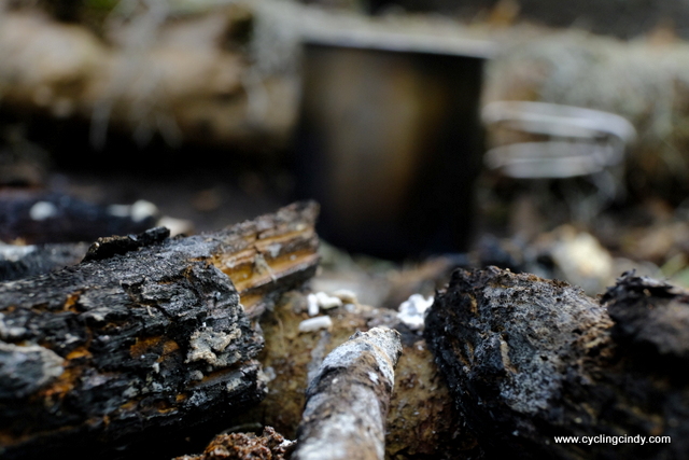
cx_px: 344
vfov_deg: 24.2
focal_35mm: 56
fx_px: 1072
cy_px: 230
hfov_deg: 35.6
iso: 1250
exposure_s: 1/58
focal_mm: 37.4
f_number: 11
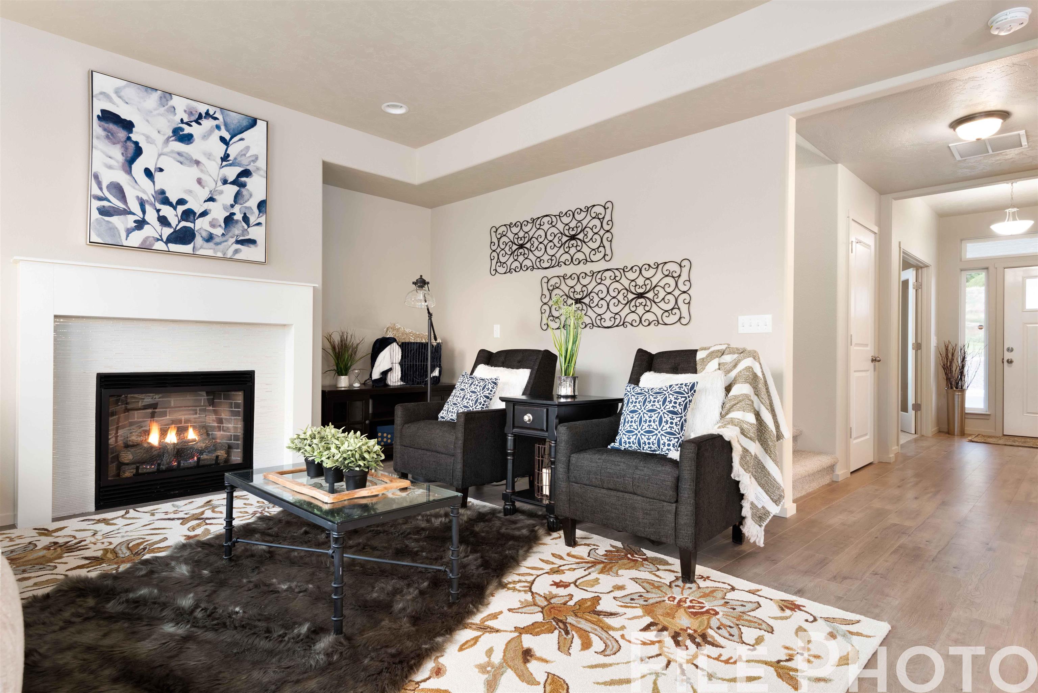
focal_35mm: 19
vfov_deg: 64.6
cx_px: 519
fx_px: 548
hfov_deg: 86.9
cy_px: 346
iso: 320
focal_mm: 19
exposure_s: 1.3
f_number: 8
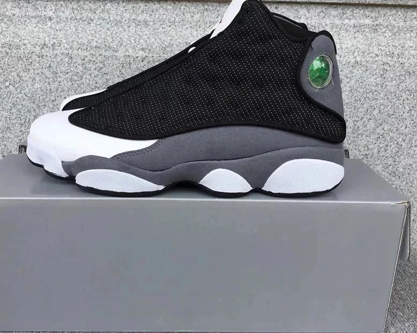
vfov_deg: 42.2
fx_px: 432
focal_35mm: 35
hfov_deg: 51.5
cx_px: 190
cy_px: 156
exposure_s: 1/407
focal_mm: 3.3
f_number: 2.4
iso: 25
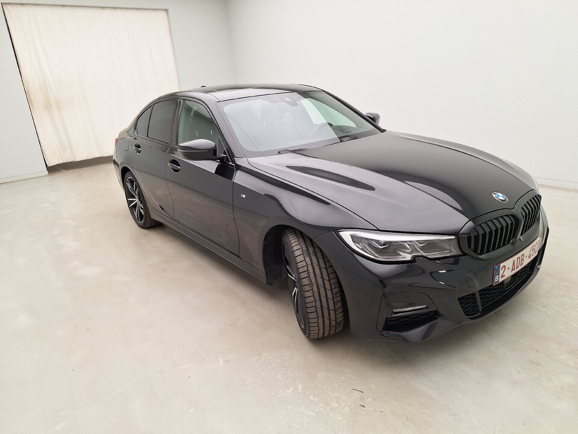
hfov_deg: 73.9
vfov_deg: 58.9
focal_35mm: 23
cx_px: 289
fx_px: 384
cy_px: 217
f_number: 1.8
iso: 50
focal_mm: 5.54
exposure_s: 1/100
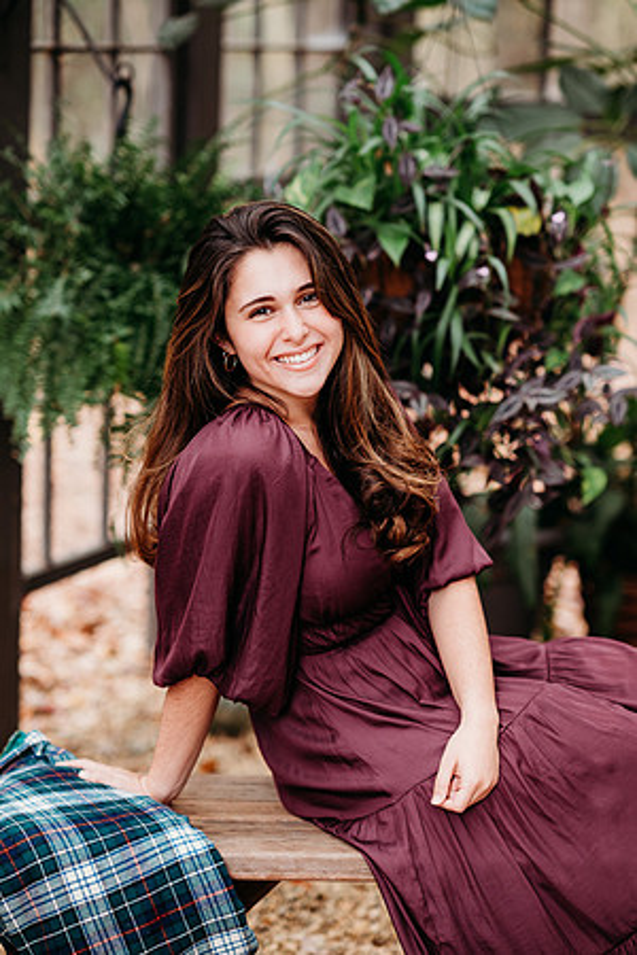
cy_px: 478
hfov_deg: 16.1
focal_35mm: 85
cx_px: 318
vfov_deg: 23.9
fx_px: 2256
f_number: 2.2
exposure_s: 1/200
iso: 320
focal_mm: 85
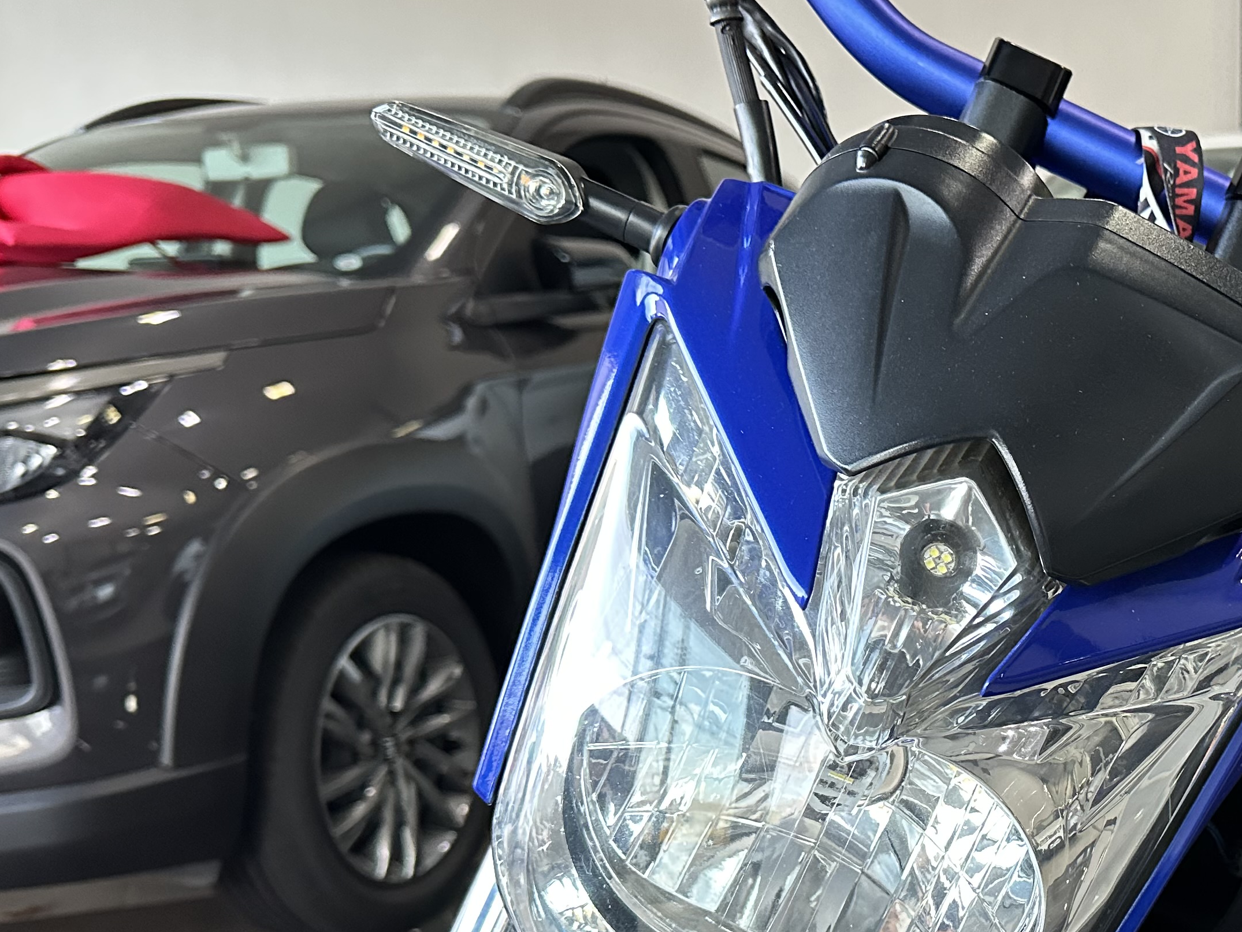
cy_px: 706
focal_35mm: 45
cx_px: 1071
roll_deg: +0.7
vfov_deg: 31.6
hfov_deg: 39.6
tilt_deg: -11.3
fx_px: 1615
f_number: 1.78
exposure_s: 1/60
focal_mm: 6.86
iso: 500
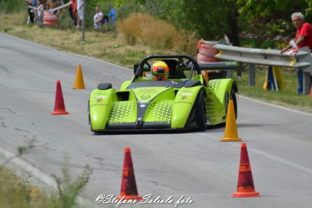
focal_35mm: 450
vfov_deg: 3.1
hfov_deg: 4.6
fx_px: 3900
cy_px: 104
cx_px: 156
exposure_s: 1/2000
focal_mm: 300
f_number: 6.3
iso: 400
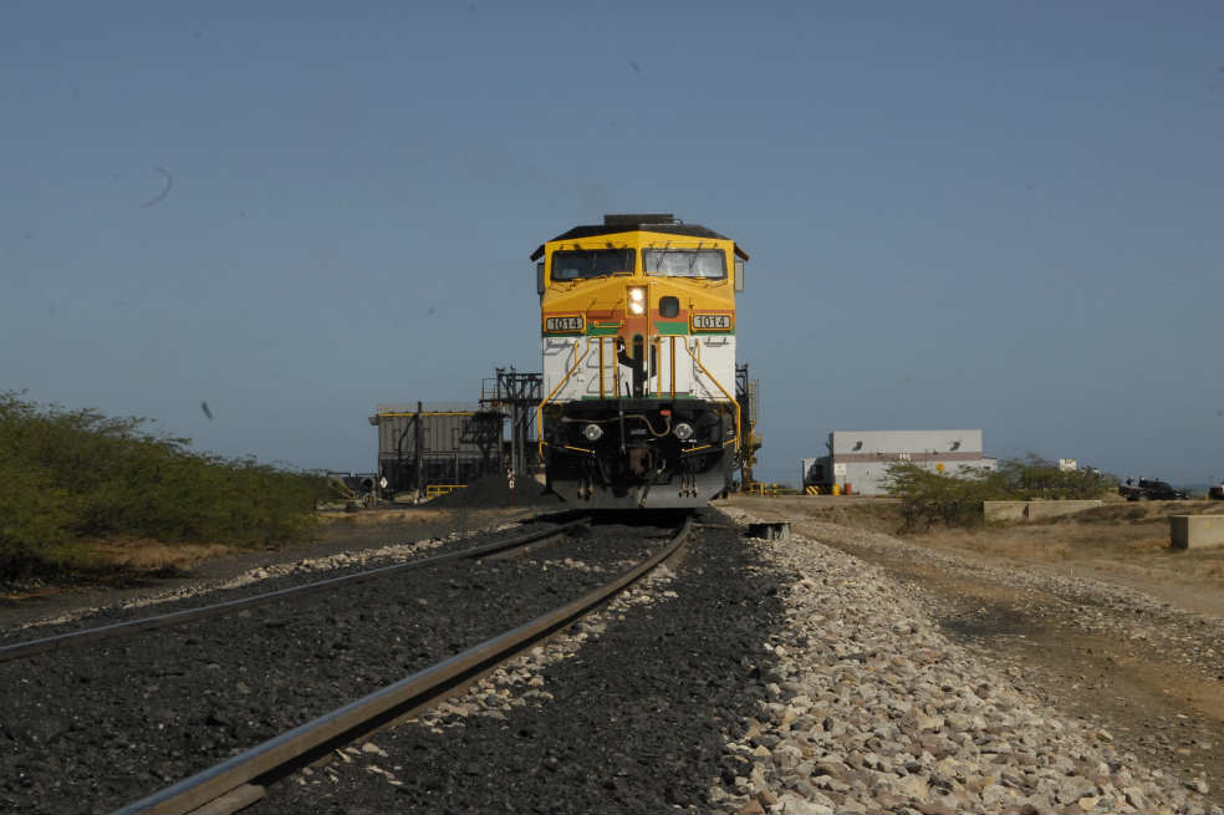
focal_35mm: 75
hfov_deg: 27.0
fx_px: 2549
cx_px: 612
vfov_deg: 18.2
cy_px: 408
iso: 640
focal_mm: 50
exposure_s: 1/320
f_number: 22
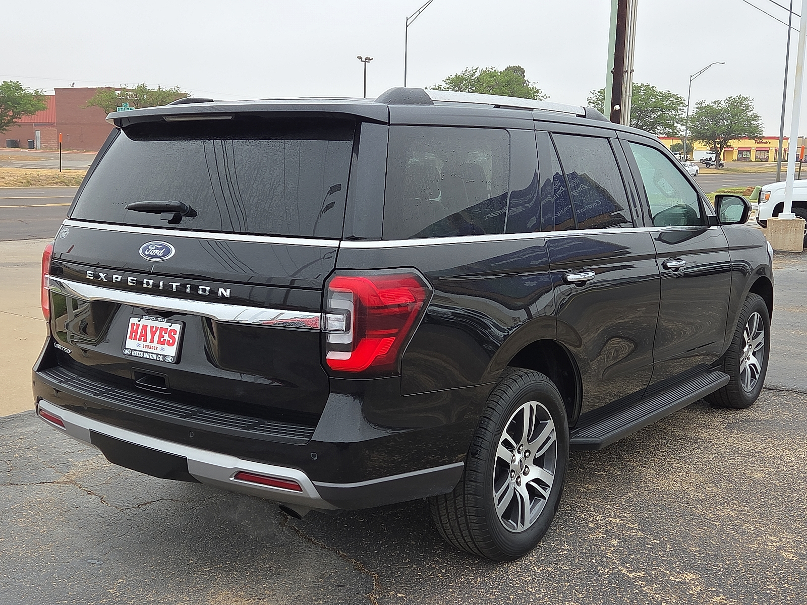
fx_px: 909
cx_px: 404
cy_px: 302
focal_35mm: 39
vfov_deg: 36.8
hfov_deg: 47.9
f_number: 1.8
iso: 76
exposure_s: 1/588
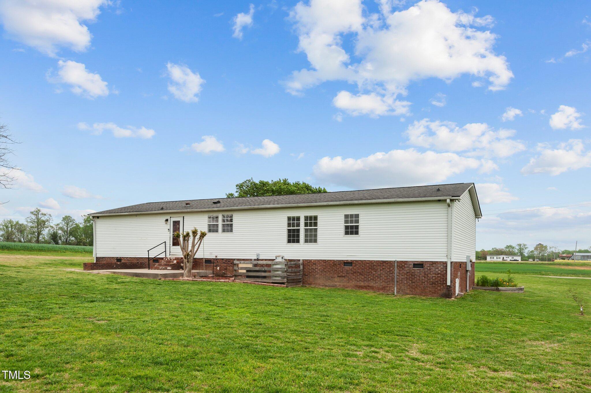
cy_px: 196
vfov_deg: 49.5
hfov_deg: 69.4
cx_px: 296
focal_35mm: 26
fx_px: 426
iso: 400
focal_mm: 26
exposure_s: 1/250
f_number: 8
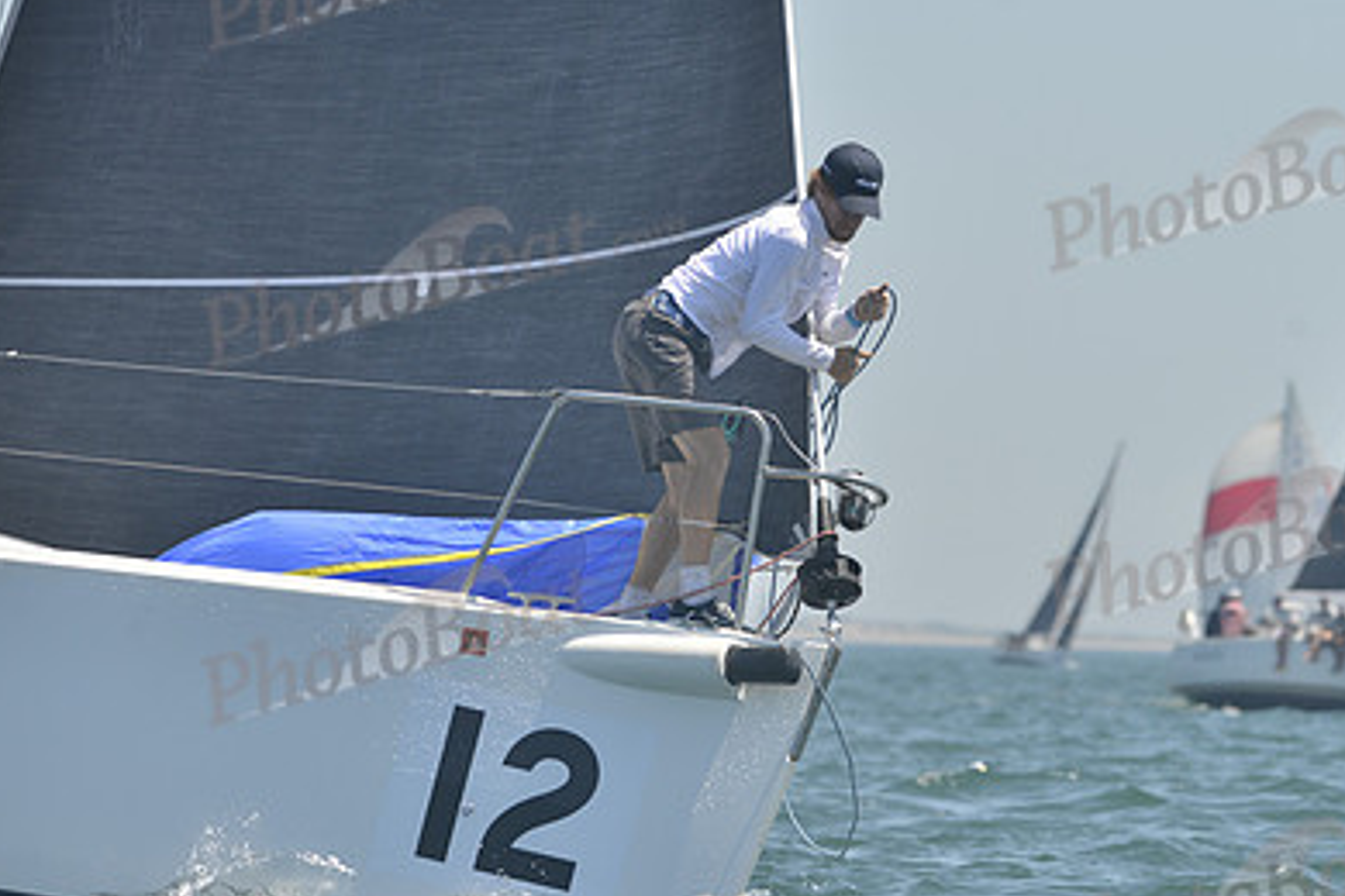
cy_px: 408
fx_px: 13337
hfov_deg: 5.8
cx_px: 869
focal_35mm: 357
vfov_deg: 3.9
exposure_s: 1/1000
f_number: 6.3
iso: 280
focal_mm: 240
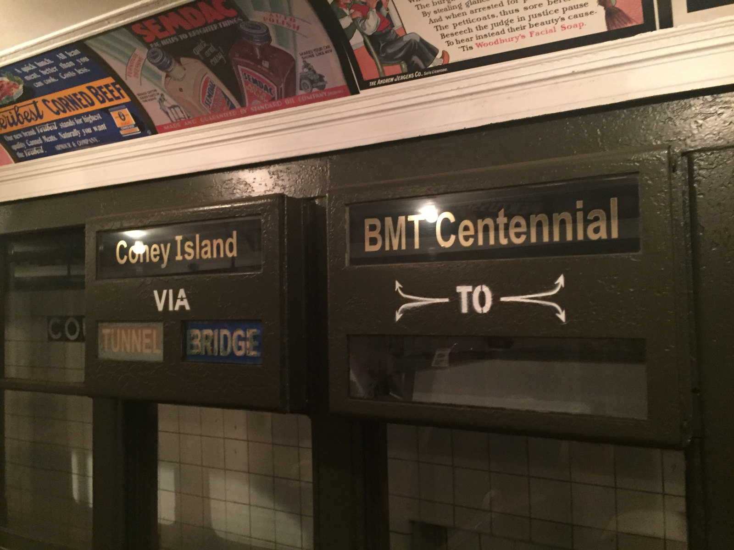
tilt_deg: +2.6
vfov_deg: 48.2
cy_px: 275
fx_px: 615
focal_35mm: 29
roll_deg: +0.4
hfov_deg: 61.7
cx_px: 367
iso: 250
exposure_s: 1/15
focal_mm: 4.15
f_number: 2.2
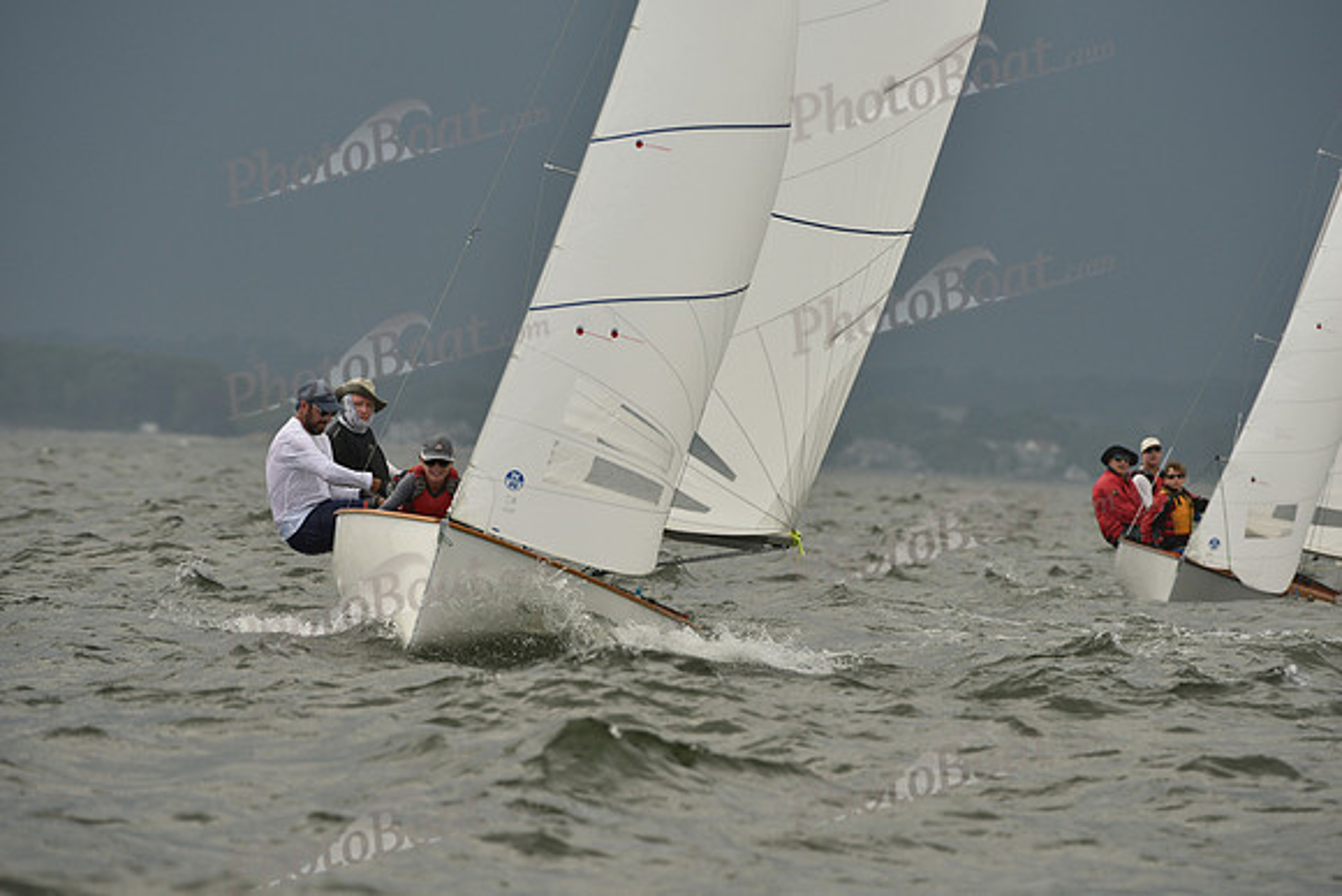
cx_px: 671
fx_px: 14914
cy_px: 448
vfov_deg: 3.4
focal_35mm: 400
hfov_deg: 5.2
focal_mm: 400
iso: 320
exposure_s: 1/800
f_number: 8
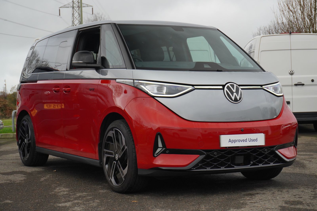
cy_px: 106
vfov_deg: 20.1
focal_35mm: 68
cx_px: 158
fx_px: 594
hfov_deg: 29.9
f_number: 5.6
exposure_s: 1/200
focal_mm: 45
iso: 800
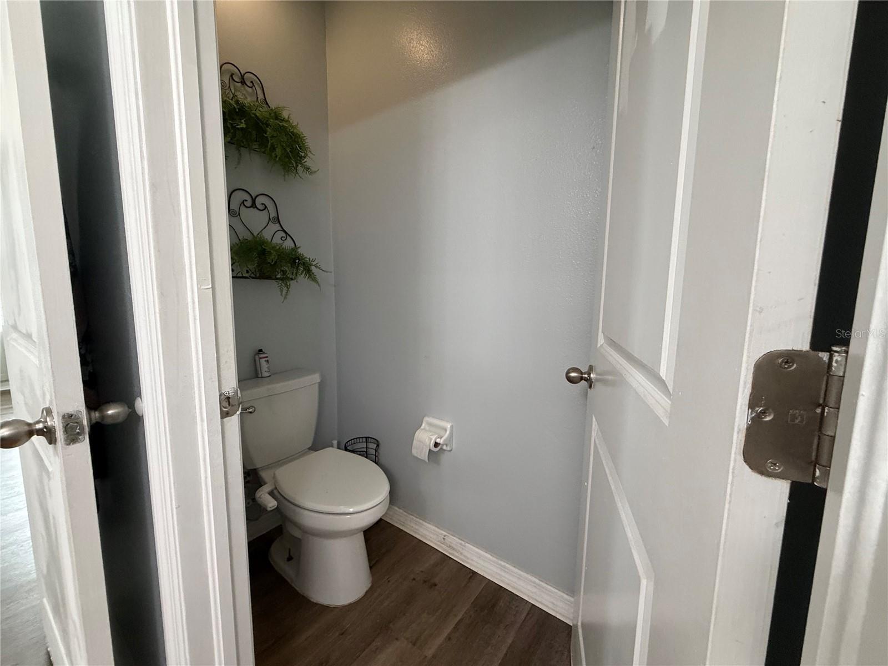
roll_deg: -0.6
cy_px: 333
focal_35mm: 14
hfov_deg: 102.1
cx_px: 444
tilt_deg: -7.5
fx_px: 359
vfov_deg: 85.7
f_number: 2.2
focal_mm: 2.22
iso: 500
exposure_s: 1/60
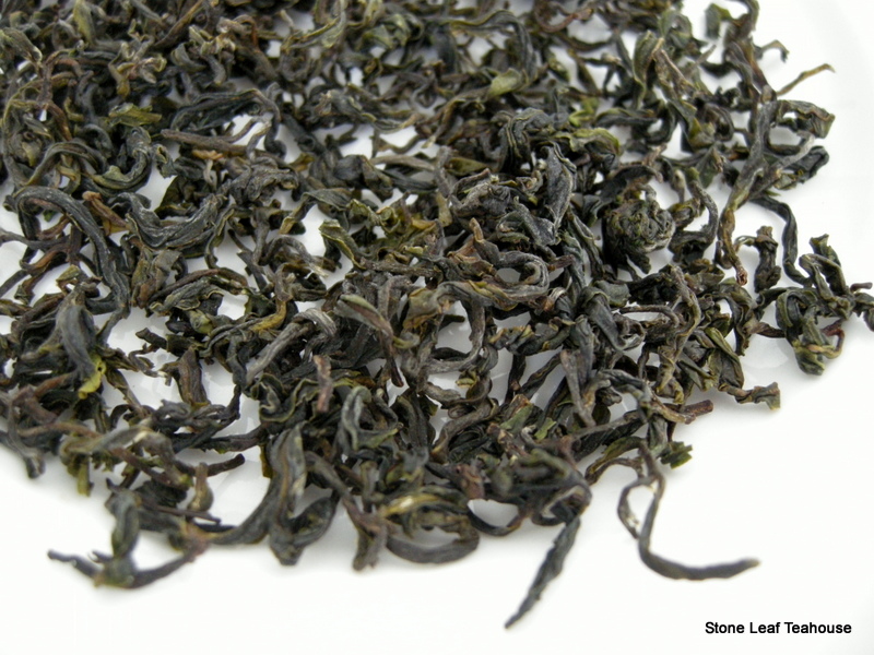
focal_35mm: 35
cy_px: 328
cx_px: 437
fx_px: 884
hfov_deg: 52.6
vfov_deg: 40.7
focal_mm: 7.5
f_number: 2.7
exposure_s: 1/60
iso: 399
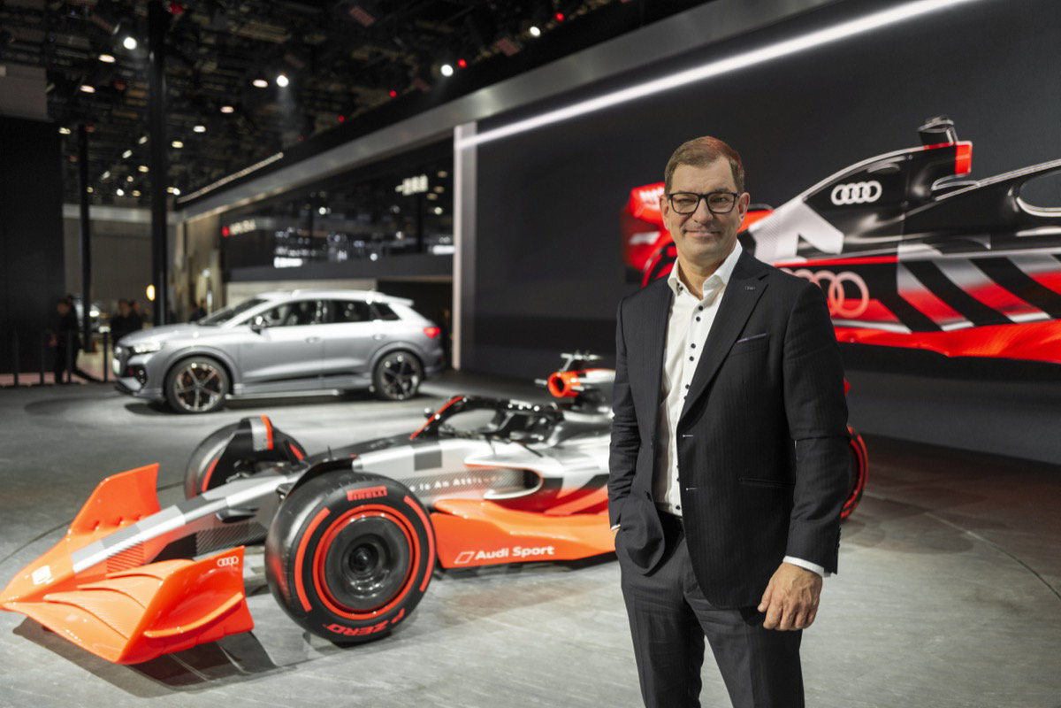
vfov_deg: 46.4
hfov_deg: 65.5
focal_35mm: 28
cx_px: 530
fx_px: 825
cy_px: 354
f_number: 1.7
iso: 200
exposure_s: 1/250
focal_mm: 28
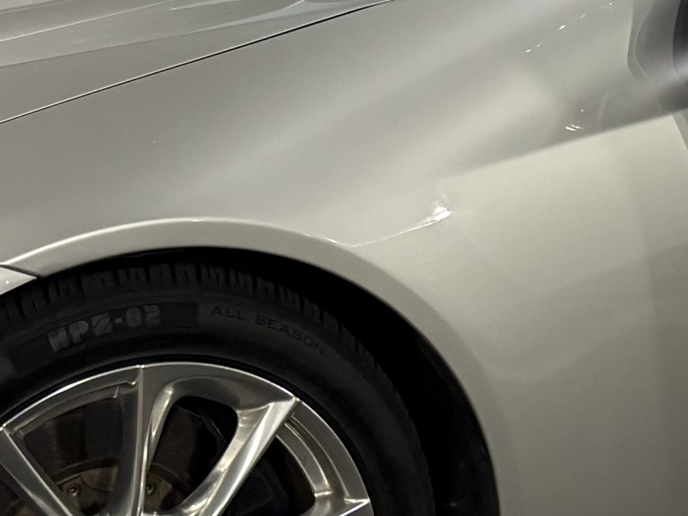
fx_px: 2683
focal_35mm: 135
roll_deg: -0.6
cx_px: 573
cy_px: 31
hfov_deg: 14.5
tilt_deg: -11.9
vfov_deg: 10.9
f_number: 1.6
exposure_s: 1/60
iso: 250
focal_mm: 5.96
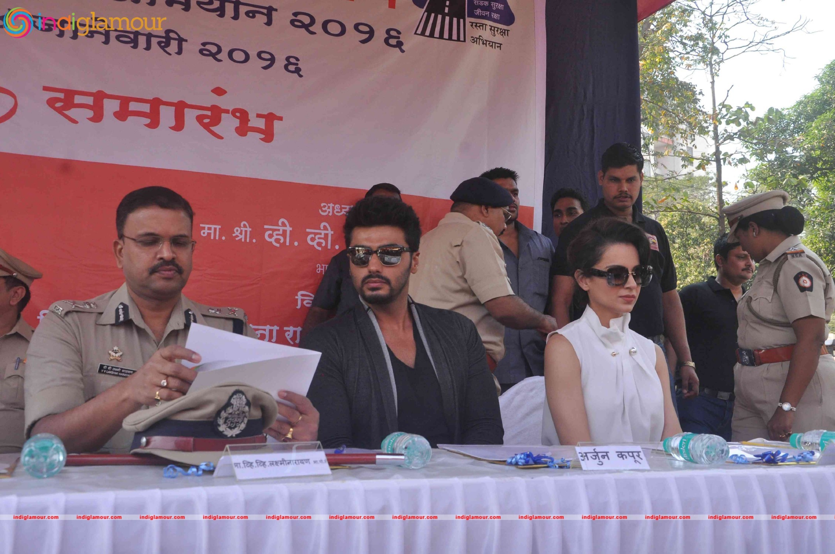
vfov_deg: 34.1
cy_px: 277
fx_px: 904
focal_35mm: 39
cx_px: 418
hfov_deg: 49.6
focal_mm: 26
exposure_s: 1/400
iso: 1000
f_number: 10
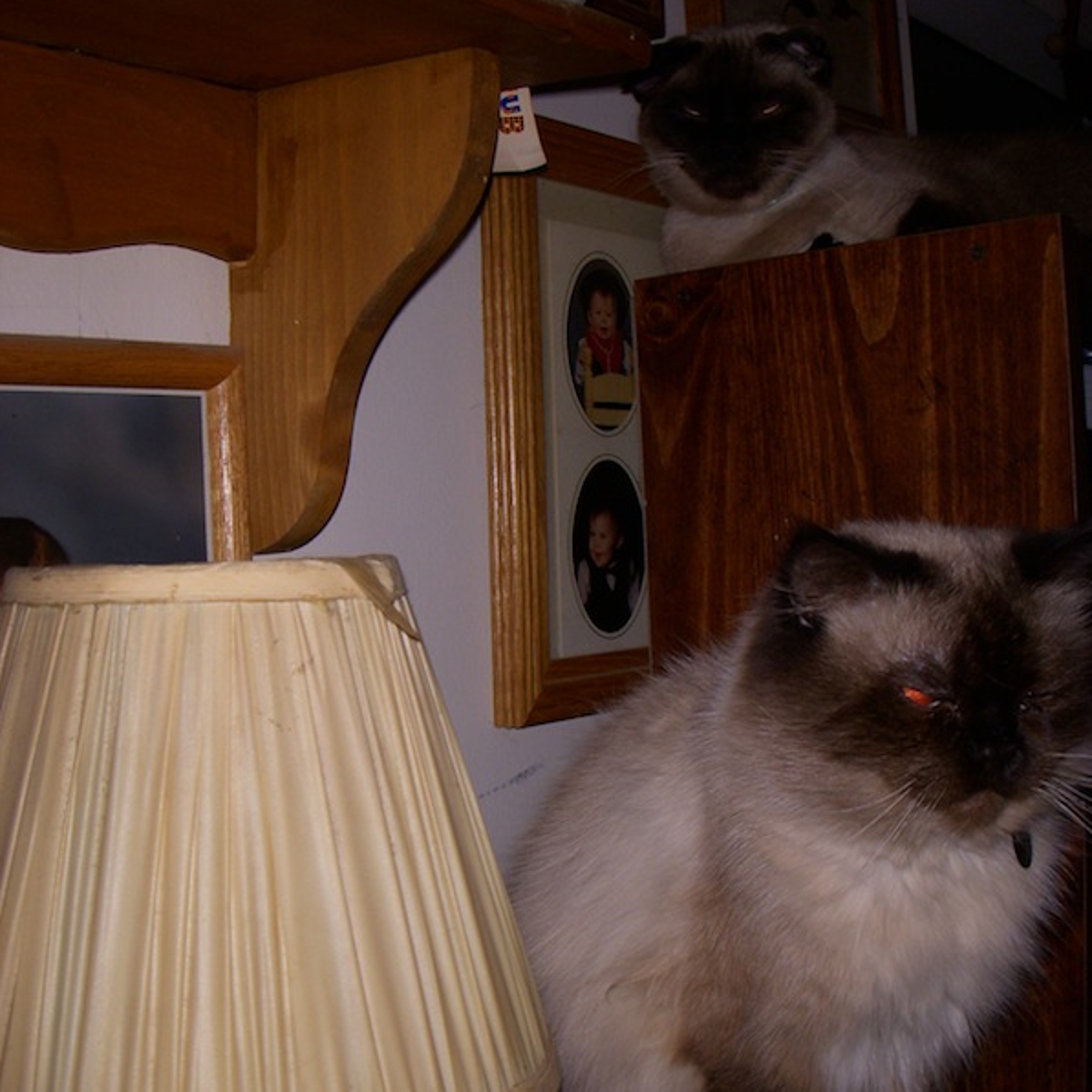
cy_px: 558
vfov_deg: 37.6
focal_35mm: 45
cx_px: 547
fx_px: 1606
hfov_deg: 37.6
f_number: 3.3
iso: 100
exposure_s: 1/30
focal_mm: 6.3
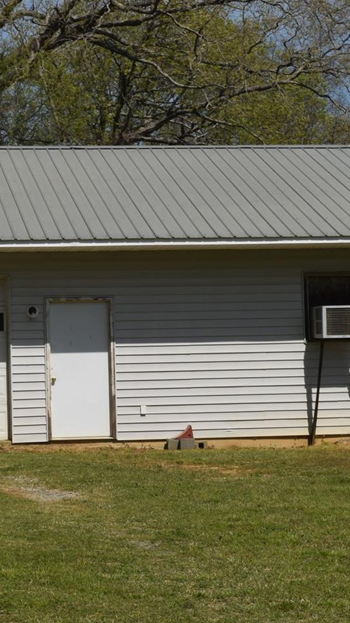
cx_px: 45
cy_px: 291
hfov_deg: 12.4
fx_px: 1604
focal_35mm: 97
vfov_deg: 22.0
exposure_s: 1/200
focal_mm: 29
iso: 100
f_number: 16
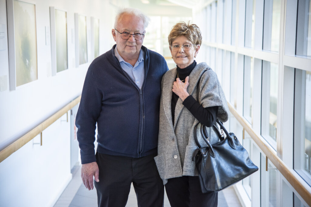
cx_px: 156
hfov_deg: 23.9
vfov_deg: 16.1
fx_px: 734
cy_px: 104
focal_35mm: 85
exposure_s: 1/250
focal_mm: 85
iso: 1250
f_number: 4
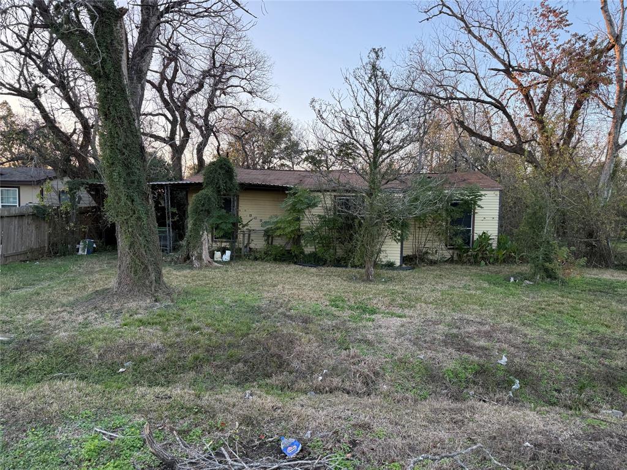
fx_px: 435
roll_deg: -0.9
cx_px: 314
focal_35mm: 24
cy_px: 235
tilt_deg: -4.1
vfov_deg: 56.8
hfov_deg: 71.6
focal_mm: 6.76
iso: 100
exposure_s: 1/319
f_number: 1.78
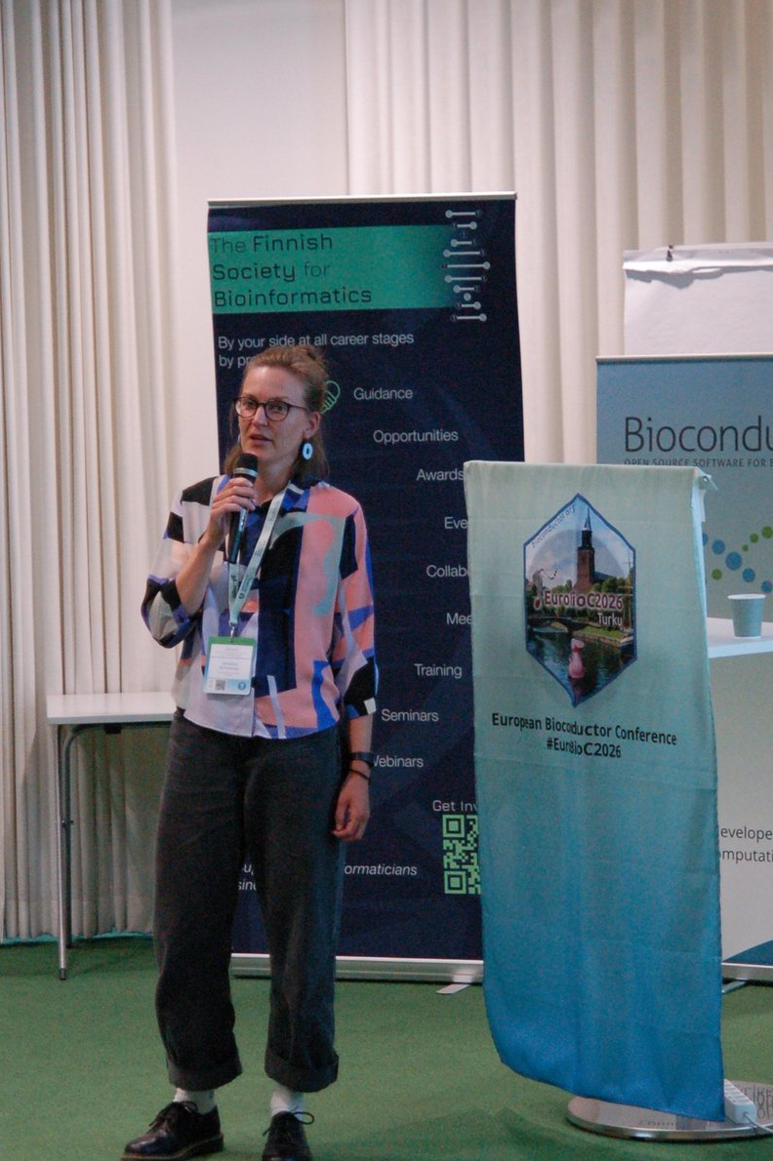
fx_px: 4063
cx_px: 429
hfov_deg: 10.9
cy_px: 478
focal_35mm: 126
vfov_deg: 16.3
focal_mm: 50
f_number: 2.8
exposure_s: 1/125
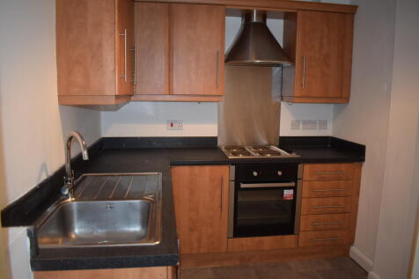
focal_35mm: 27
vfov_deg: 47.9
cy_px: 140
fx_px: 314
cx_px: 210
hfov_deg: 67.4
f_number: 3.5
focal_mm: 18
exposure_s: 1/60
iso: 1400
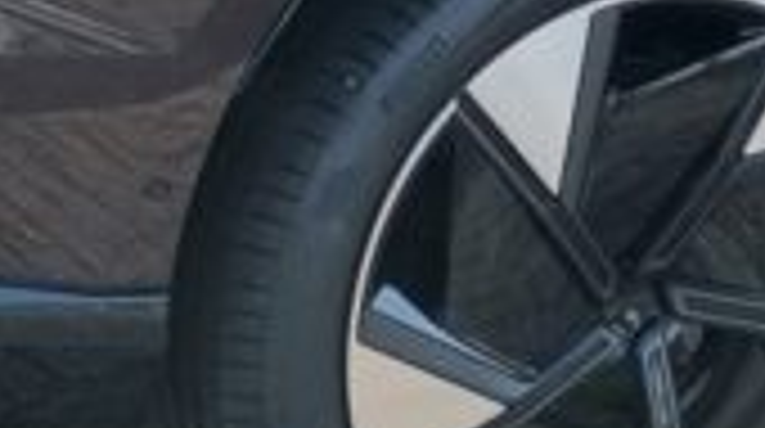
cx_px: 873
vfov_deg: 7.1
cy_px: -266
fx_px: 3382
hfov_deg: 12.6
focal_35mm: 167
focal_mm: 5.4
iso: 50
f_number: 1.8
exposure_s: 1/1968
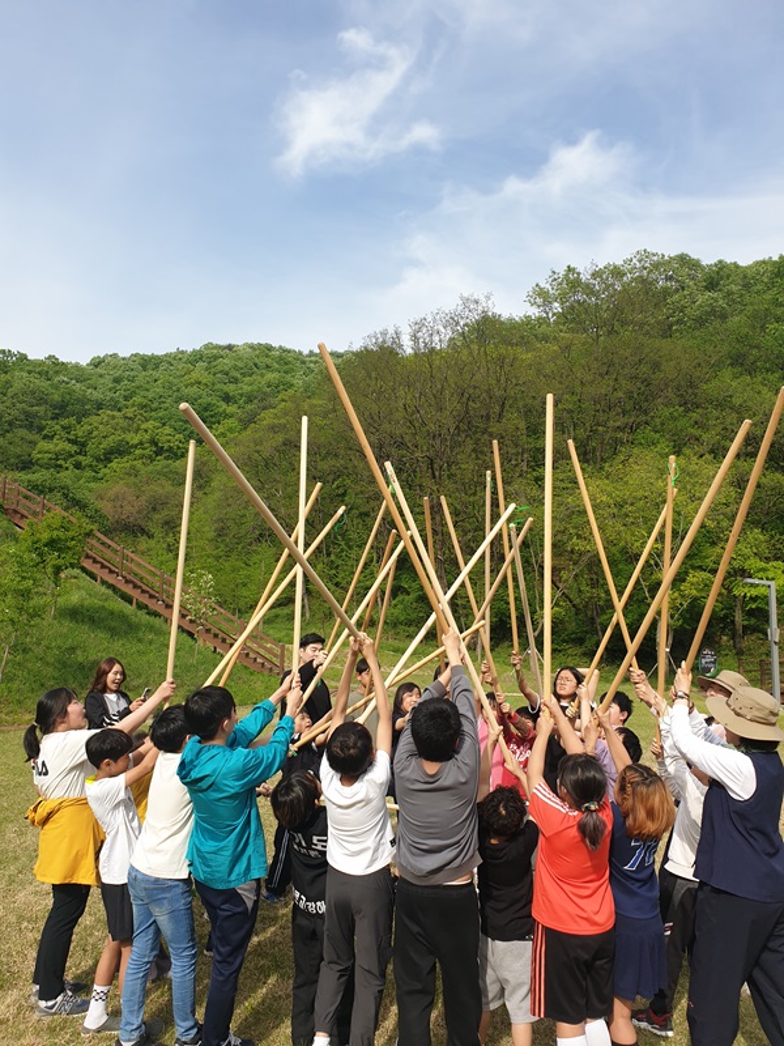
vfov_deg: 67.3
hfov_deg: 53.1
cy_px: 523
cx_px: 392
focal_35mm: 26
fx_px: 785
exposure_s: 1/1053
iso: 50
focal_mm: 4.3
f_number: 2.4
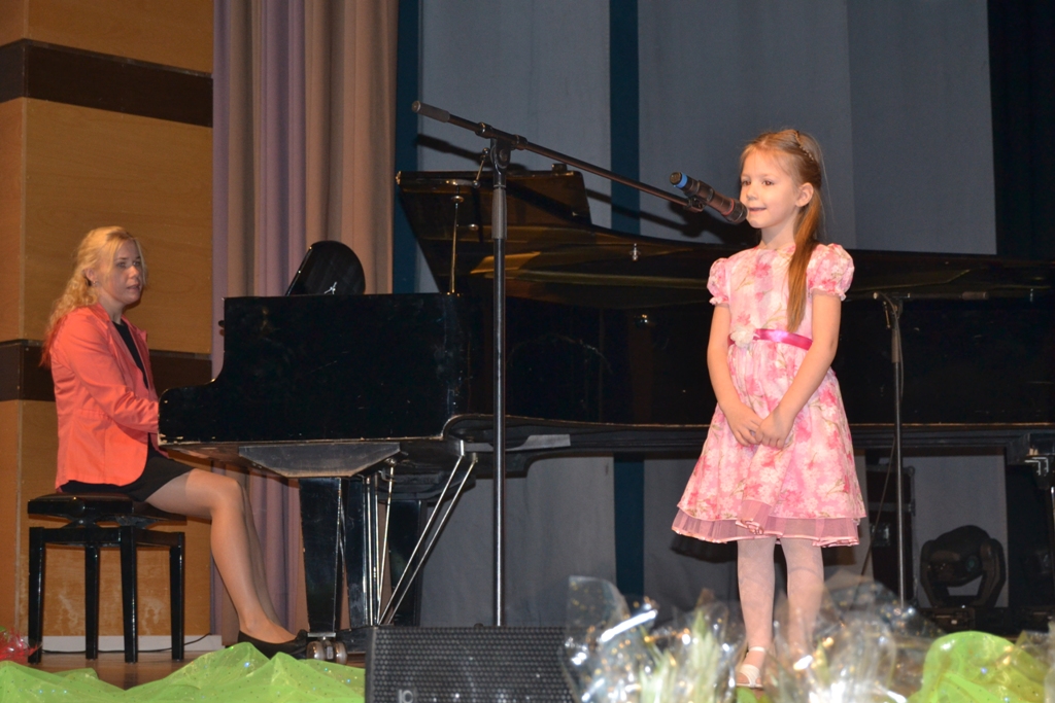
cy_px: 352
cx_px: 528
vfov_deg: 18.9
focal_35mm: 72
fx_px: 2110
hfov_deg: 28.1
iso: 800
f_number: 5.3
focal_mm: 48
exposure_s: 1/60
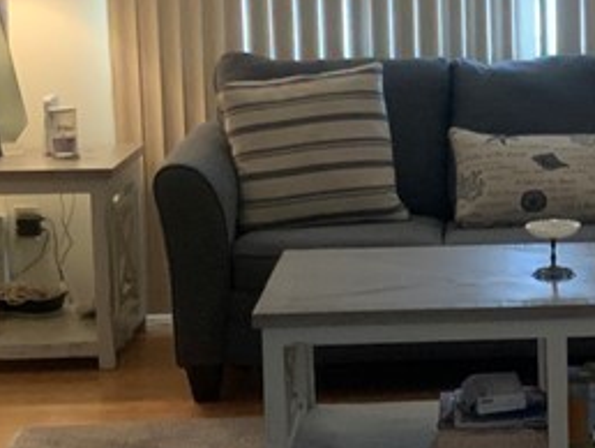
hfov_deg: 16.5
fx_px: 1979
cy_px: 196
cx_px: 678
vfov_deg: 12.9
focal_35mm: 115
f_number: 1.8
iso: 160
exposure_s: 1/60
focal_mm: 3
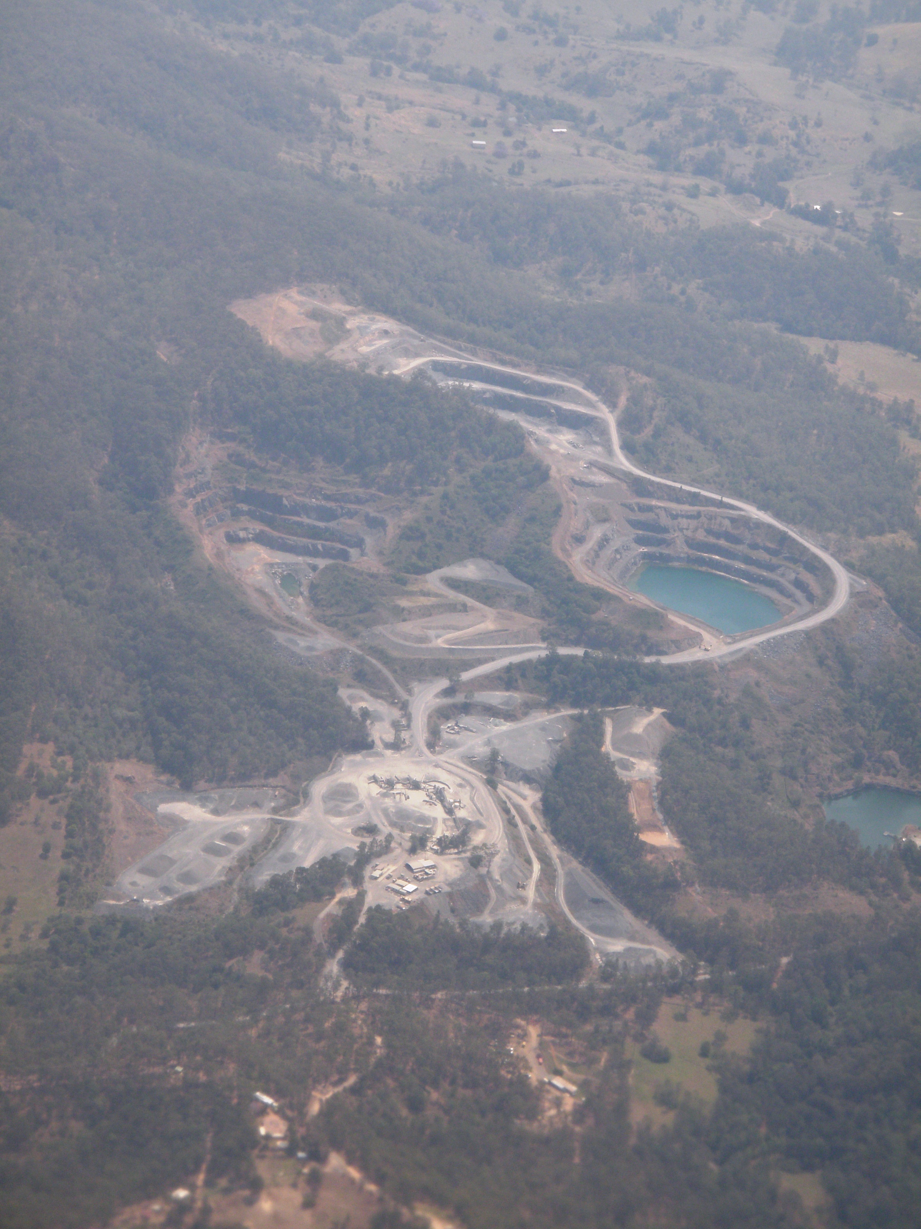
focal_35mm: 114
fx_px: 4044
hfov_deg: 13.0
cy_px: 614
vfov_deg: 17.3
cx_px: 460
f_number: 5
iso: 80
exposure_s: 1/250
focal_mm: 20.1
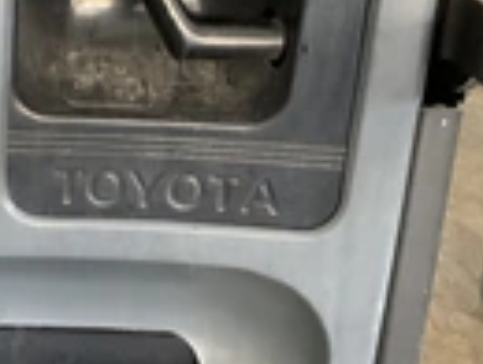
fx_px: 1244
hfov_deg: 21.1
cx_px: -19
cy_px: 119
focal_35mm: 89
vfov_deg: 16.6
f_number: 1.8
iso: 160
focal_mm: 3
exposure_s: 1/60
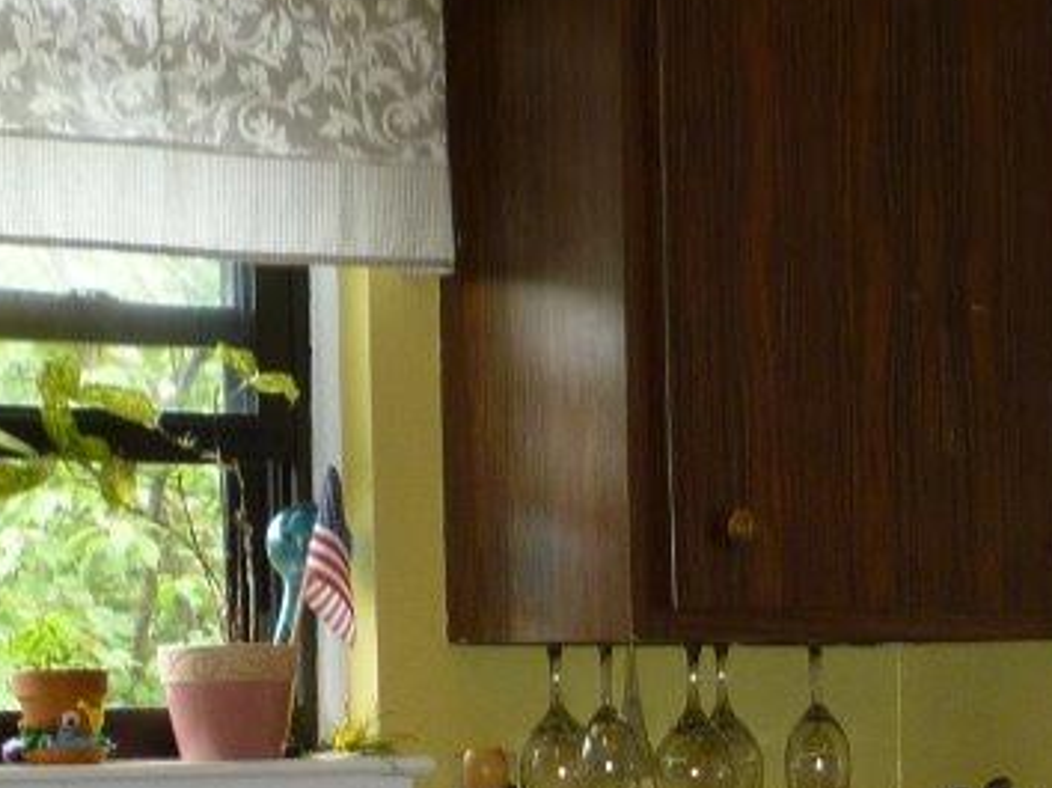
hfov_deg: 16.4
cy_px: 1130
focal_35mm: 118
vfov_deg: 12.0
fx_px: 3584
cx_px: 1046
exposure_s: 1/30
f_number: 3.3
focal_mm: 5.2
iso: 125
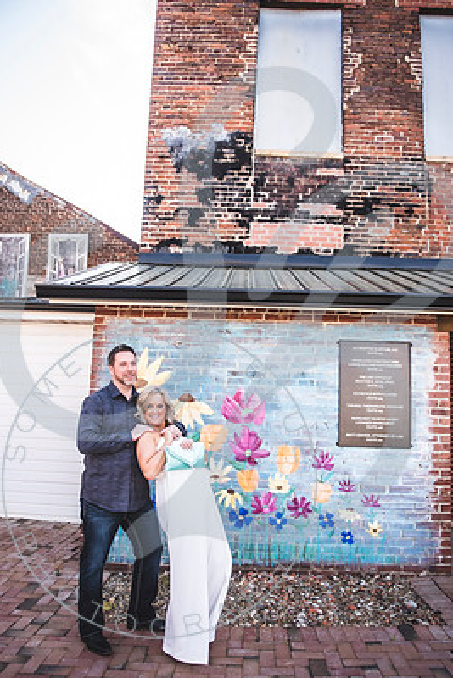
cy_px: 353
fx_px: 509
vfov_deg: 67.3
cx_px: 236
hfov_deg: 48.0
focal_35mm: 27
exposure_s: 1/400
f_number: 2.8
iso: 100
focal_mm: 24
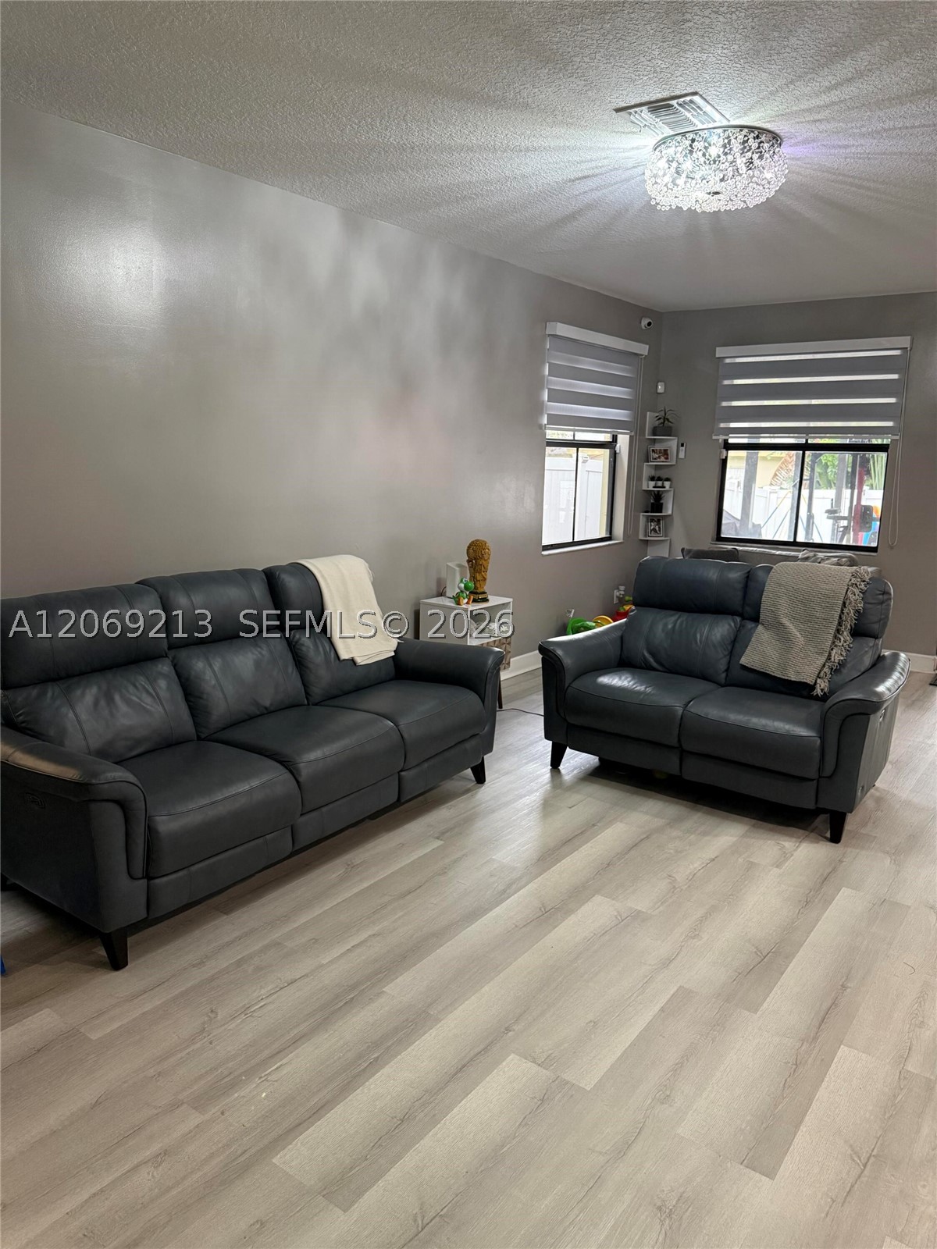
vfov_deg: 71.6
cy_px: 624
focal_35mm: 24
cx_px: 468
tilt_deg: -11.1
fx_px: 866
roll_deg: -1.7
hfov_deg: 56.8
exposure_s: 1/60
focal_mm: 6.76
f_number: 1.78
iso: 400
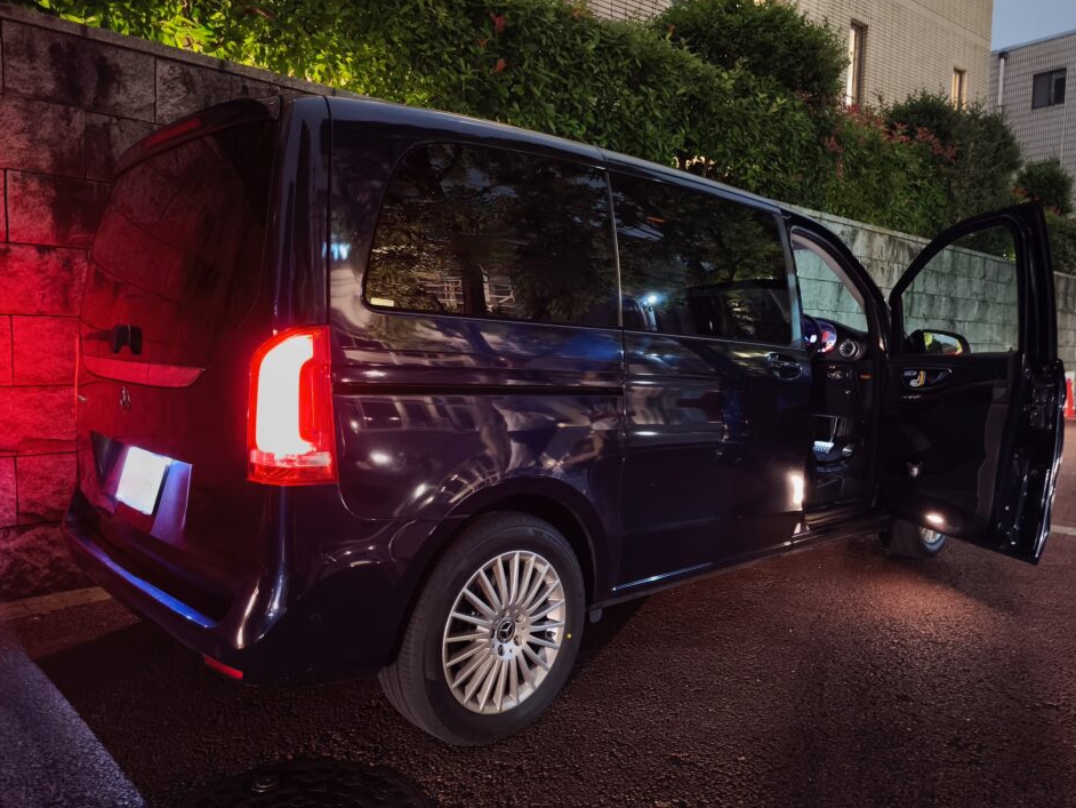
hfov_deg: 69.4
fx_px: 777
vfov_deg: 54.9
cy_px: 406
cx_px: 553
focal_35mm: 25
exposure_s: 1/14.3
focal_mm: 6.57
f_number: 1.6
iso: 8000
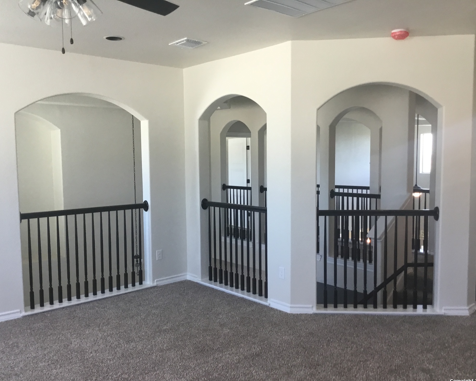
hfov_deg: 54.2
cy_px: 194
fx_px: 465
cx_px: 229
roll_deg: -0.2
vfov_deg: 44.5
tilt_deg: -5.0
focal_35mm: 33
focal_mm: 3.3
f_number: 2.4
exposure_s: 1/30
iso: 32
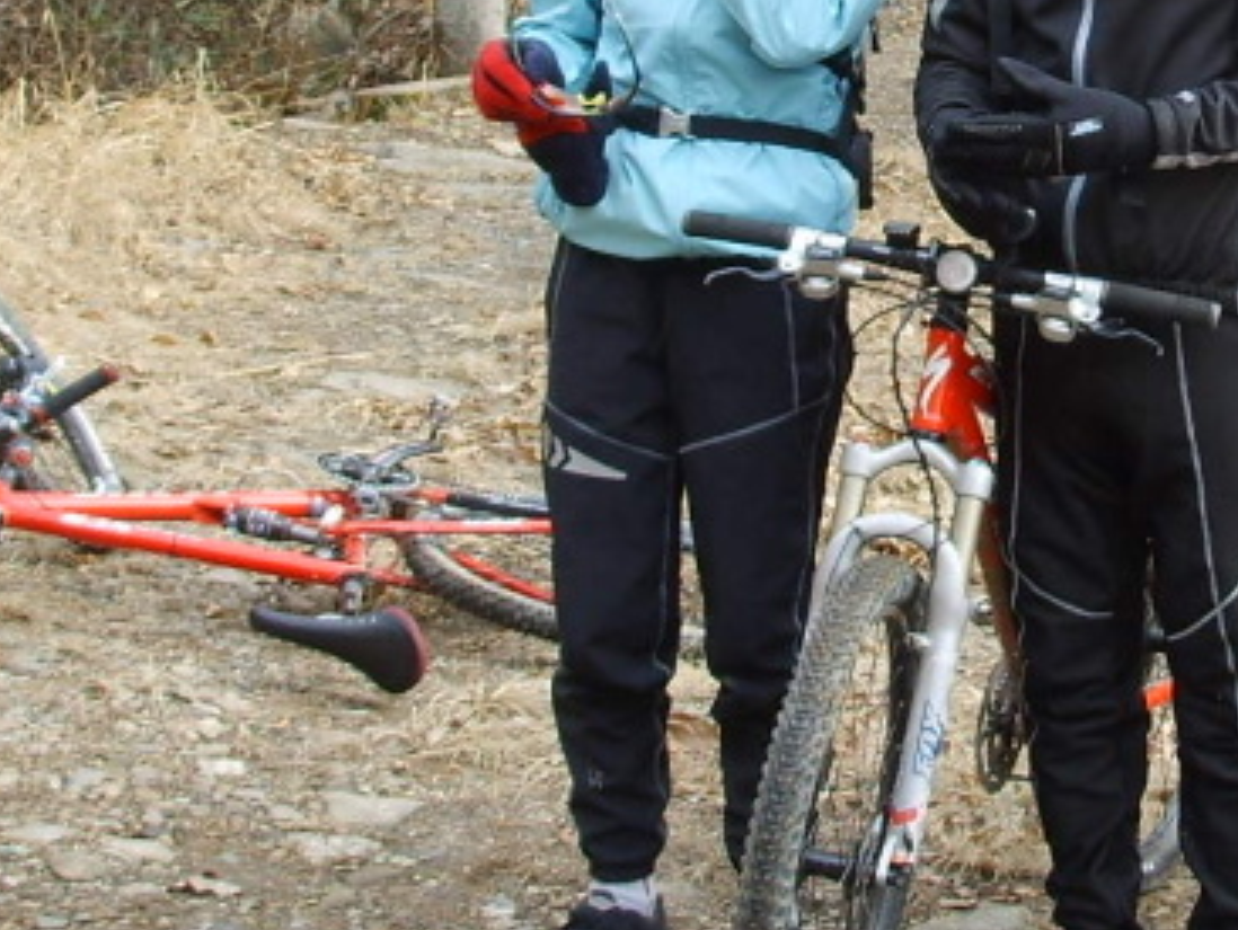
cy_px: 105
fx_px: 3901
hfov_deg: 17.7
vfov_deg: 13.5
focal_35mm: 109
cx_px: 1147
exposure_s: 1/125
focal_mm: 6.6
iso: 50
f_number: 3.5
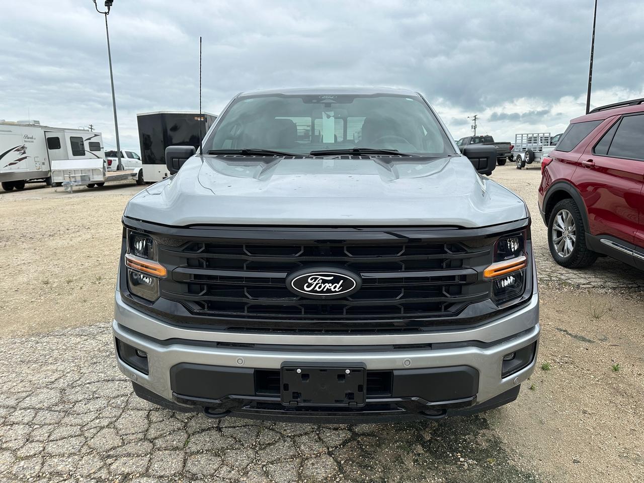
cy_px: 242
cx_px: 322
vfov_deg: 56.8
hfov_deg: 71.6
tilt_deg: -10.3
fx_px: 446
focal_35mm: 24
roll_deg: +2.3
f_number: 1.78
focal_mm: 6.86
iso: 80
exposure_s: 1/2660
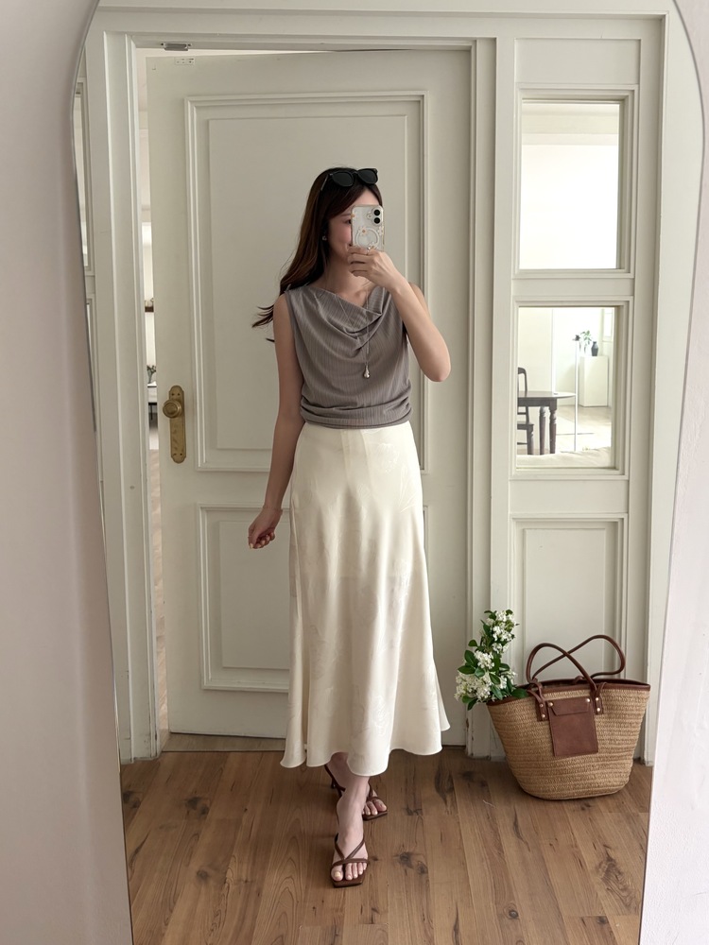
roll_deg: -0.2
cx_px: 354
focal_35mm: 26
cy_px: 472
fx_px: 710
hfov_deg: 53.1
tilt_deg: -20.1
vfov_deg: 67.3
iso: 125
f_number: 1.6
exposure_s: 1/62
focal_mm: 5.96
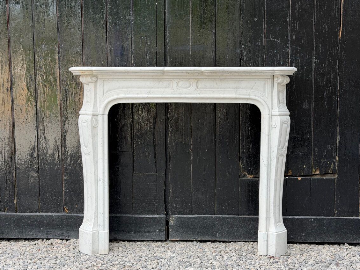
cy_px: 143
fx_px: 530
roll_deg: -0.7
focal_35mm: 51
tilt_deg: -6.4
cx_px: 175
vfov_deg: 28.6
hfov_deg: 37.5
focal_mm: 6.76
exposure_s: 1/769
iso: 64
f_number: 1.78
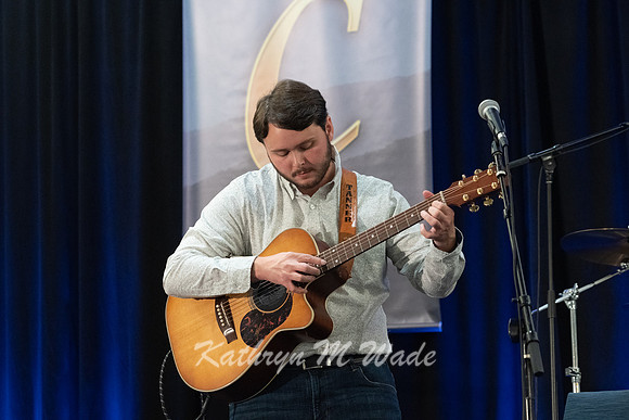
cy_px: 210
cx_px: 314
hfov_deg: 17.3
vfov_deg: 11.6
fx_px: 2062
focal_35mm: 118
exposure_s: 1/160
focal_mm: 118
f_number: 6.3
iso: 8000
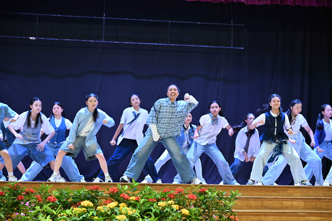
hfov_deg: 31.4
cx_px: 166
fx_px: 590
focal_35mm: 64
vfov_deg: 21.2
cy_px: 110
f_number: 4
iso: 2000
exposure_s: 1/125
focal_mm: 64
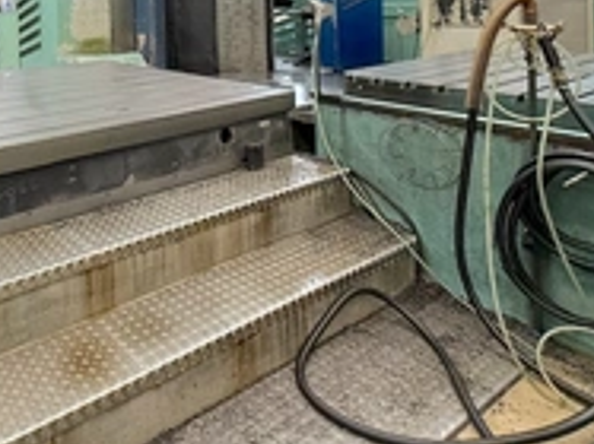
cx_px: 79
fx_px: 514
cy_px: 10
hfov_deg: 53.8
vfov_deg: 41.3
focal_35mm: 30
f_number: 2.2
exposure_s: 1/100
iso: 640
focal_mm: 2.22
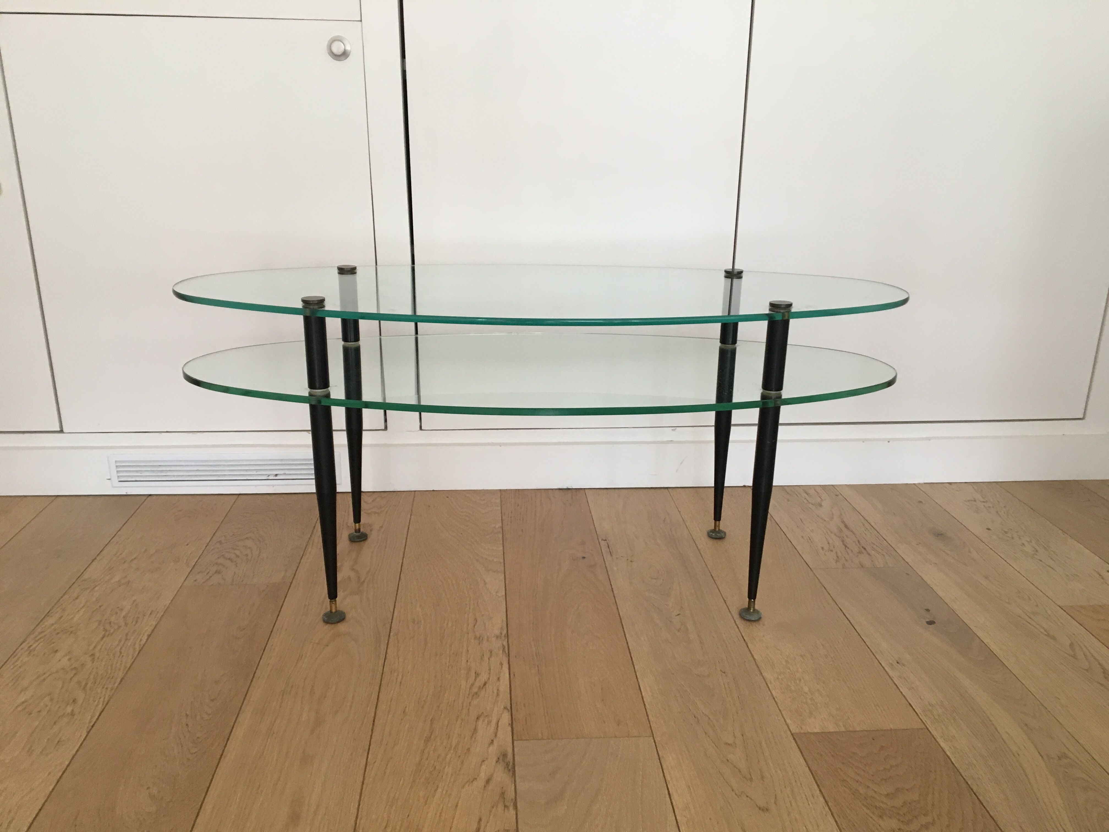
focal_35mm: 29
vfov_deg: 48.2
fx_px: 929
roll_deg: -0.8
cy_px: 416
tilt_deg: -18.5
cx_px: 554
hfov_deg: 61.7
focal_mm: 4.15
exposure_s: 1/33
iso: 100
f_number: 2.2
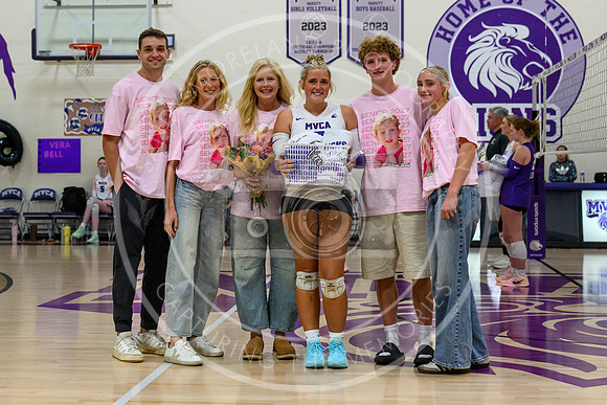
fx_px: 1093
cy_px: 155
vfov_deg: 21.0
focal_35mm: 65
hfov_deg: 31.0
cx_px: 286
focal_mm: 50
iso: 3600
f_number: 3.5
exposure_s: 1/640
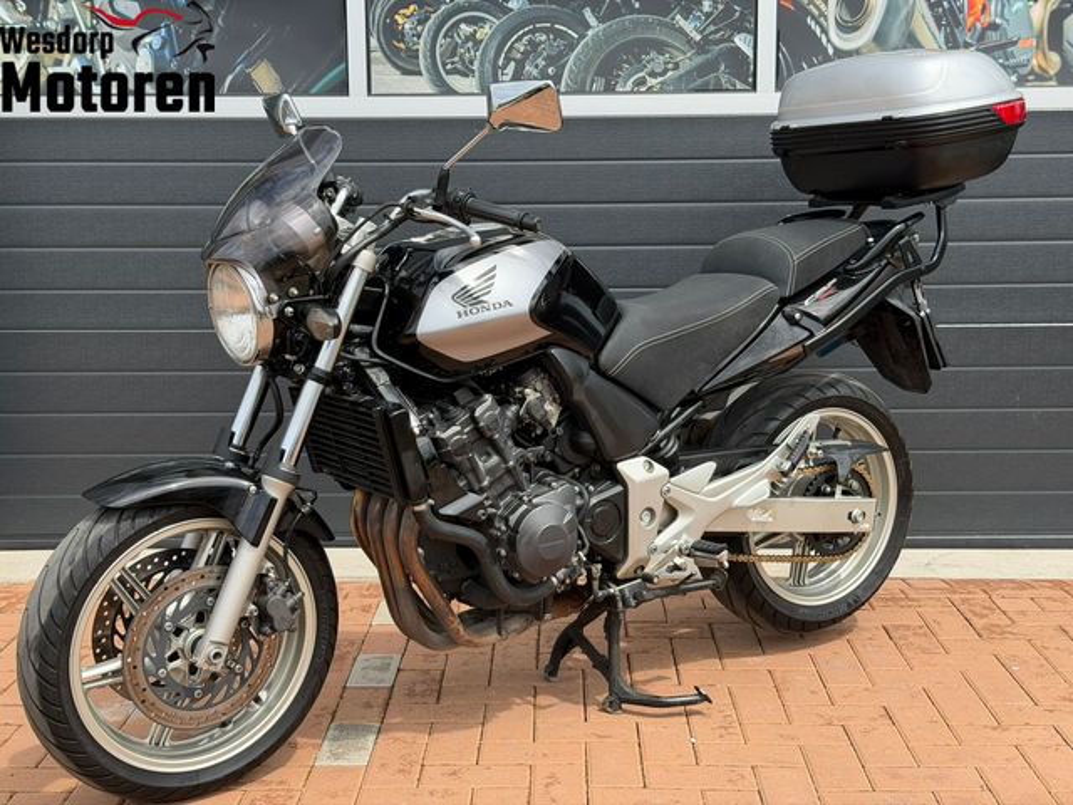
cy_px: 402
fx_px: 1488
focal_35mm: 48
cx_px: 536
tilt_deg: -8.0
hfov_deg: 39.7
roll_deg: +0.5
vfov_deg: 30.3
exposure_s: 1/2667
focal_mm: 6.76
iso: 100
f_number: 1.78
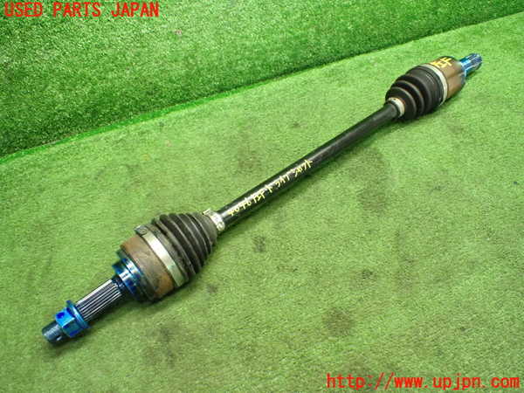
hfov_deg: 60.0
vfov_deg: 46.8
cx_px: 262
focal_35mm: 30
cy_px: 196
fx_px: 454
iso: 800
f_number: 2.3
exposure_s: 1/80
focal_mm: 5.4
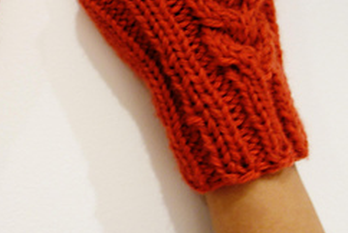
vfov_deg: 18.0
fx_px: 716
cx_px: 3
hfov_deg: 26.0
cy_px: -4
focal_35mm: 74
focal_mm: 10.4
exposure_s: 1/30
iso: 200
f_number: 1.8
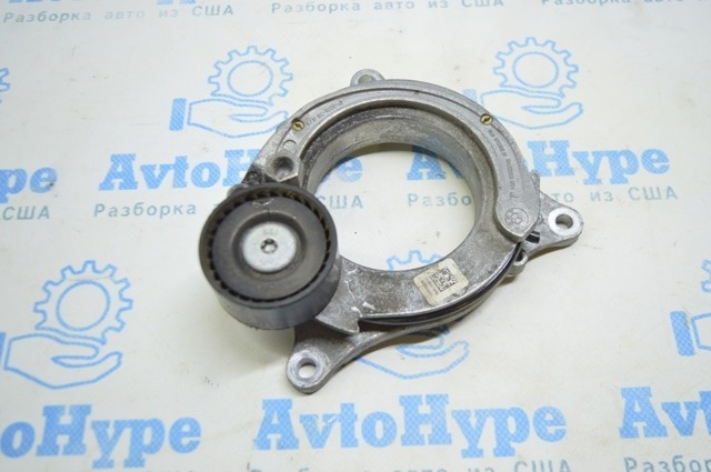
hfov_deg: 53.2
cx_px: 356
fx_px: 710
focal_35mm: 36
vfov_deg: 36.8
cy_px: 236
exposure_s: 1/40
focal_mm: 24
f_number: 4
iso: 400
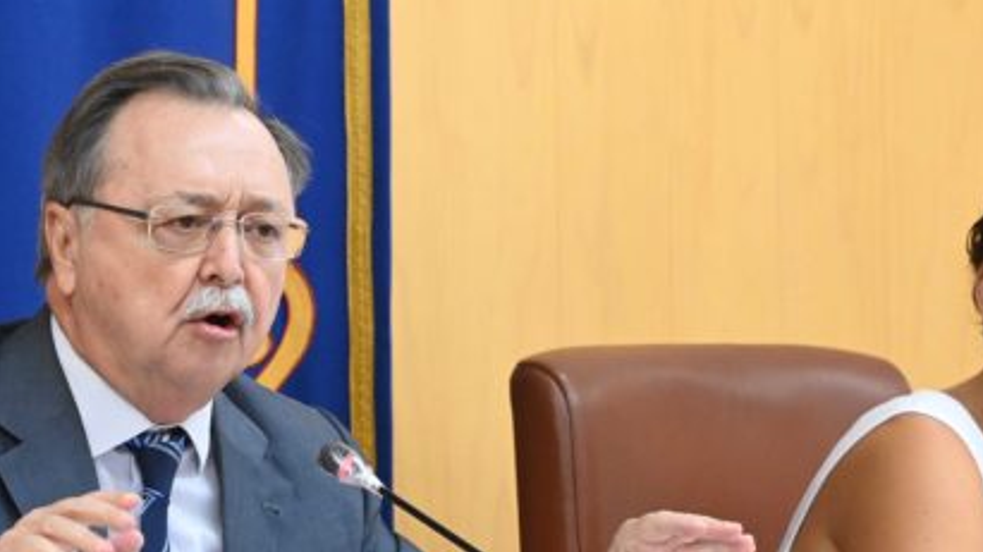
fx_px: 7479
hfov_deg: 7.5
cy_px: 425
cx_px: 242
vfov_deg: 4.2
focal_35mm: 287
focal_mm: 150
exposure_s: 1/160
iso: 12800
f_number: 11
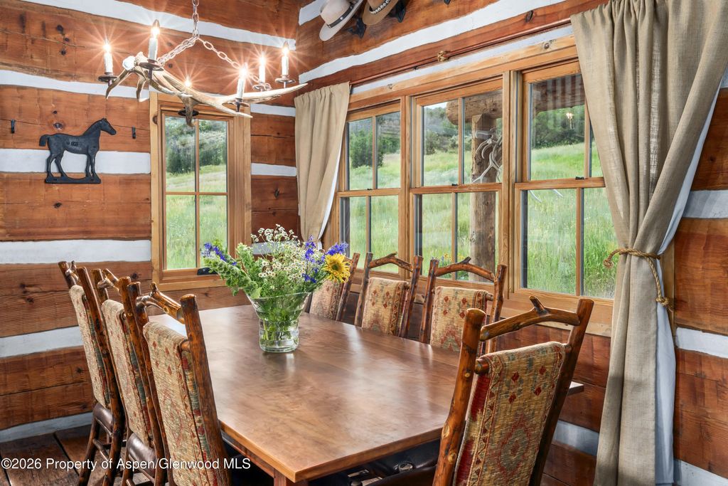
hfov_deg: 63.7
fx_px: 586
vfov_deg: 45.0
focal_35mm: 29
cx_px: 364
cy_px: 243
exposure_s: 1/40
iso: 400
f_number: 11
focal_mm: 29
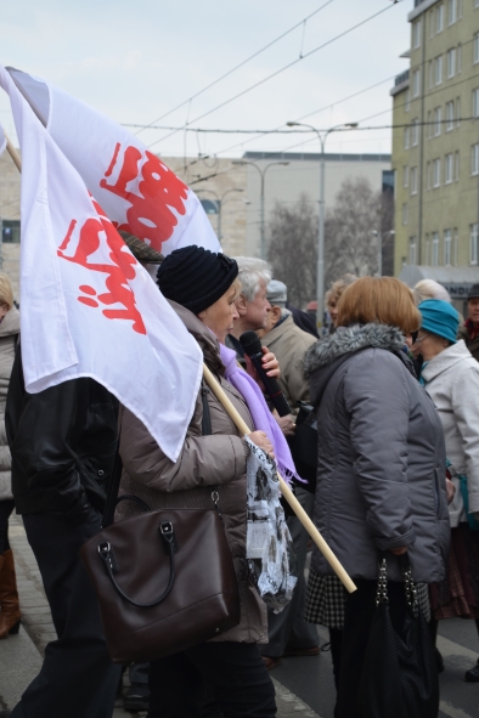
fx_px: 1667
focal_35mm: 84
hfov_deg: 16.4
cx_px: 240
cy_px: 358
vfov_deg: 24.3
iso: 200
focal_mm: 55
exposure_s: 1/200
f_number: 7.1
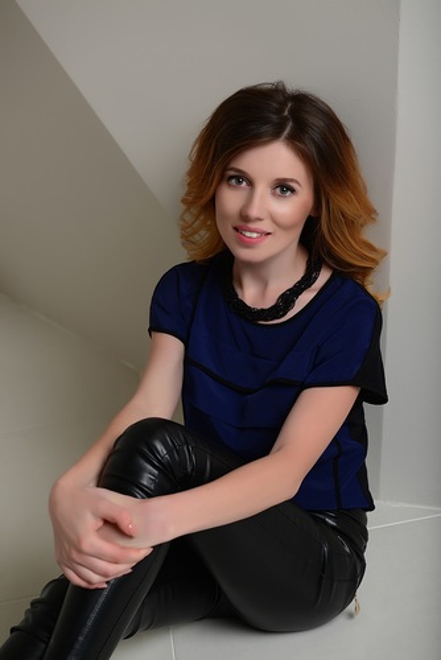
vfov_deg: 28.8
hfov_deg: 19.5
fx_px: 1284
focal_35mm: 70
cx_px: 220
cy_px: 330
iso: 250
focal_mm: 70
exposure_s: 1/200
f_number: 5.6
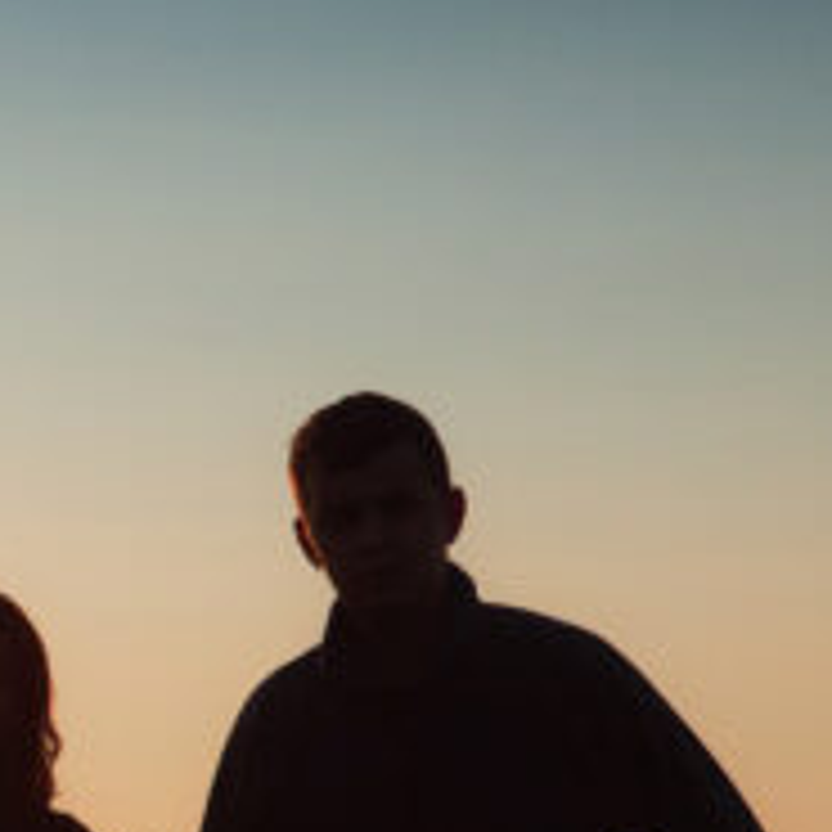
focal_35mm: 179
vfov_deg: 9.7
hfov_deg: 9.5
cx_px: -481
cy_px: 848
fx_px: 4867
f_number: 8
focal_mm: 38
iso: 100
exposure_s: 1/2500
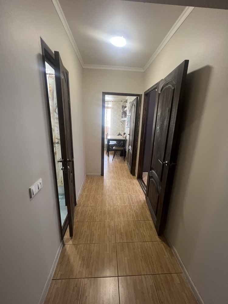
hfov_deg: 89.9
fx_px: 114
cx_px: 114
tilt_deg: -15.2
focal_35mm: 13
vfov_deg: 106.2
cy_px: 152
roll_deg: -1.8
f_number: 1.8
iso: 250
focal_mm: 1.57
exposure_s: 1/50
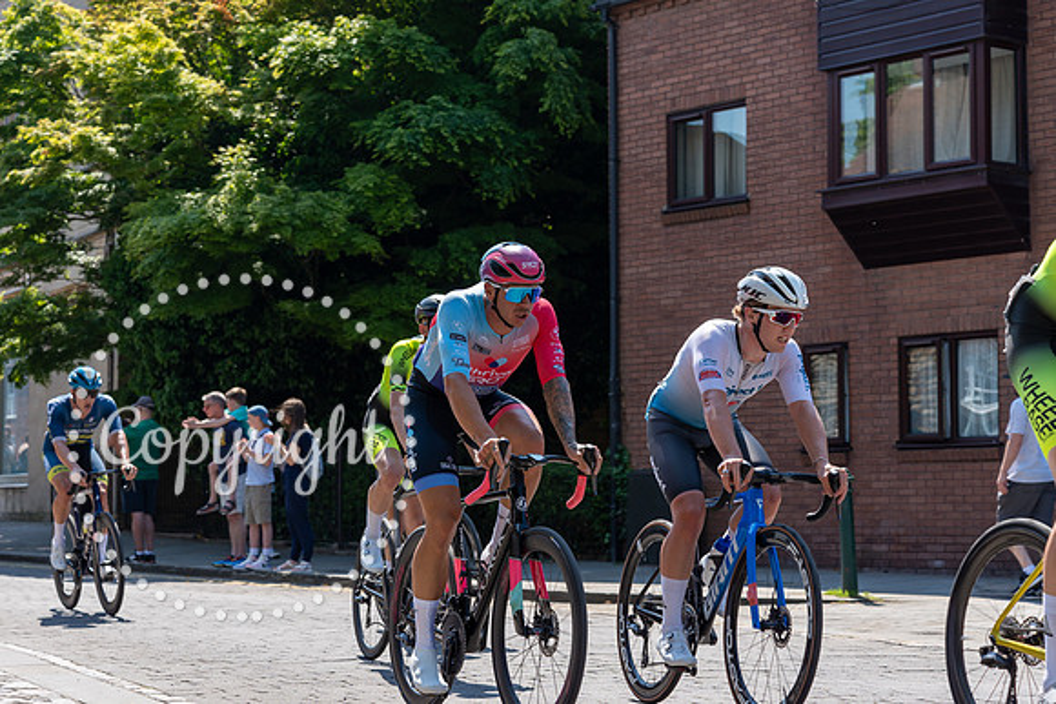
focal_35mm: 79
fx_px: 2315
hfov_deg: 25.7
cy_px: 322
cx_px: 483
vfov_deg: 17.3
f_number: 5
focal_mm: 68
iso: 160
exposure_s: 1/800
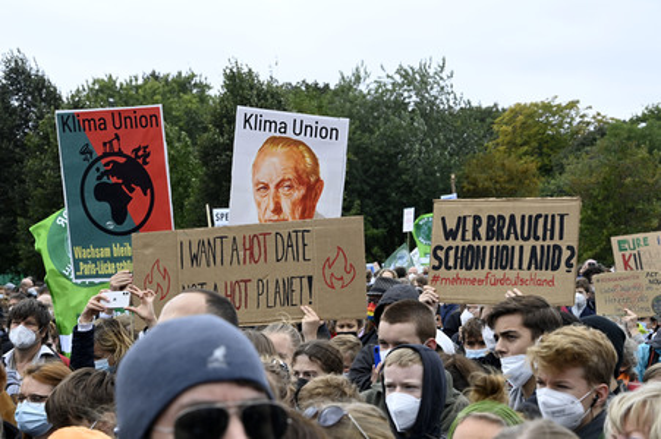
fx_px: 2055
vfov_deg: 12.2
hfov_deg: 18.3
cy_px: 220
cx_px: 330
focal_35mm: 112
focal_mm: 112
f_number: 13
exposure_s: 1/250
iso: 1000
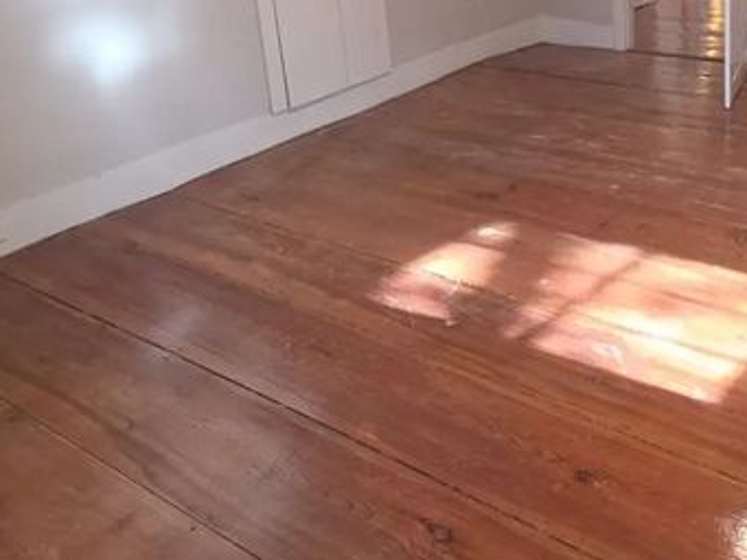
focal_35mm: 39
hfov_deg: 45.2
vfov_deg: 34.9
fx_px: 842
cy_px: 66
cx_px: 609
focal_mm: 2.2
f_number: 1.9
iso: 160
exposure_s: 1/60
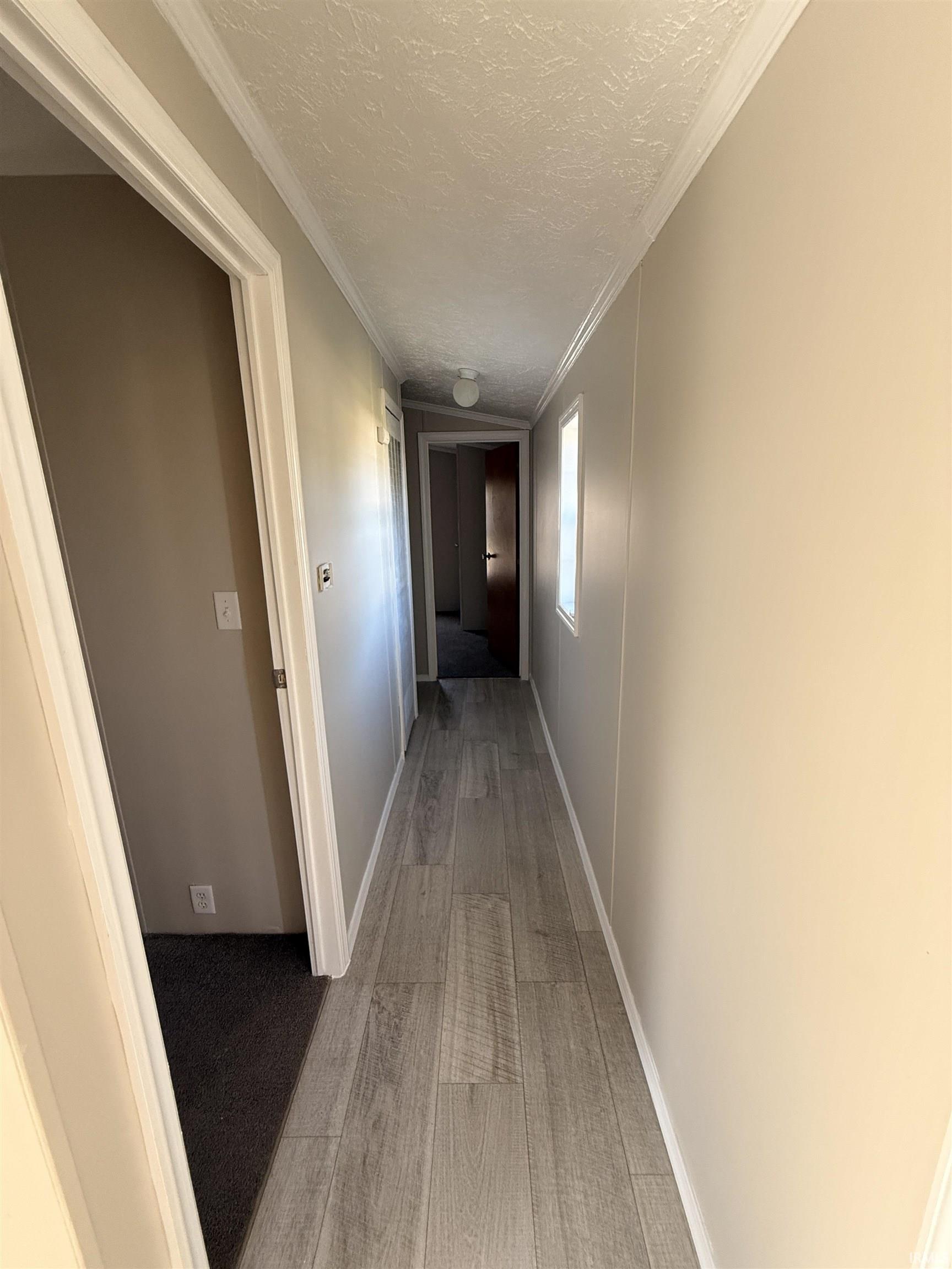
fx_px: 513
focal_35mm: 14
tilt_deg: -12.1
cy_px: 634
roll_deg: +1.8
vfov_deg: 102.1
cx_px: 476
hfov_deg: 85.7
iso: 250
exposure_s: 1/99
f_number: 2.2
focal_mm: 2.22
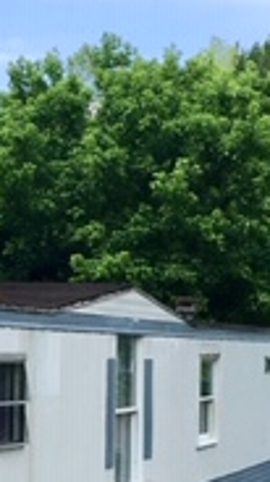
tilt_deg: -4.9
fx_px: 1405
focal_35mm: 110
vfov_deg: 19.0
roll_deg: -1.0
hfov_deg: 10.9
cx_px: 21
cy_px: 464
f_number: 2.2
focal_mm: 4.15
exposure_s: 1/1183
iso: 25
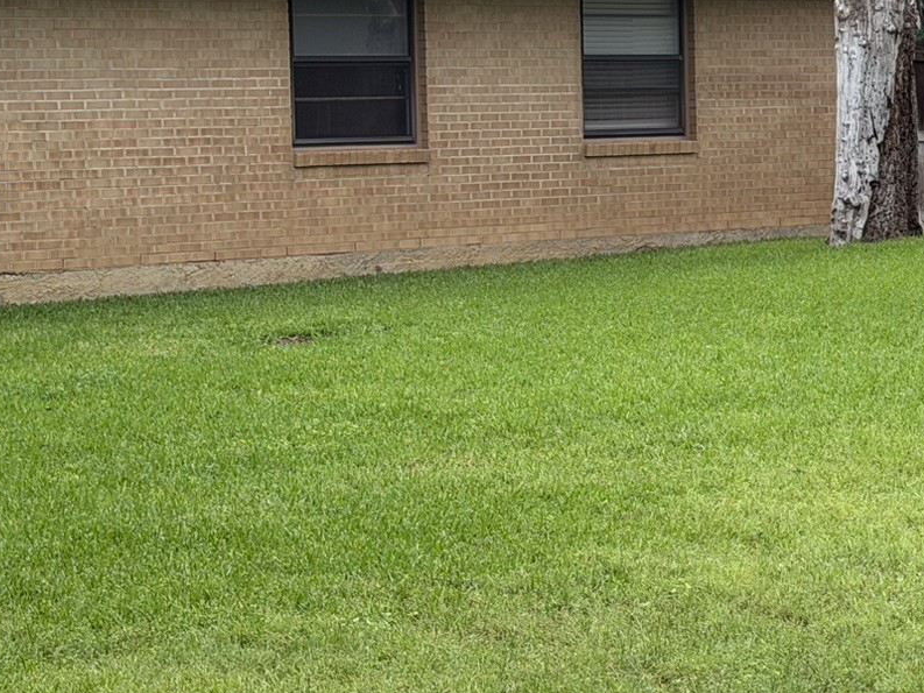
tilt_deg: -0.9
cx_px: 1089
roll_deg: +0.6
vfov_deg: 11.9
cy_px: 165
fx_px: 3310
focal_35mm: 124
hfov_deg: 15.4
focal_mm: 6.76
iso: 64
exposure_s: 1/232
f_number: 1.78
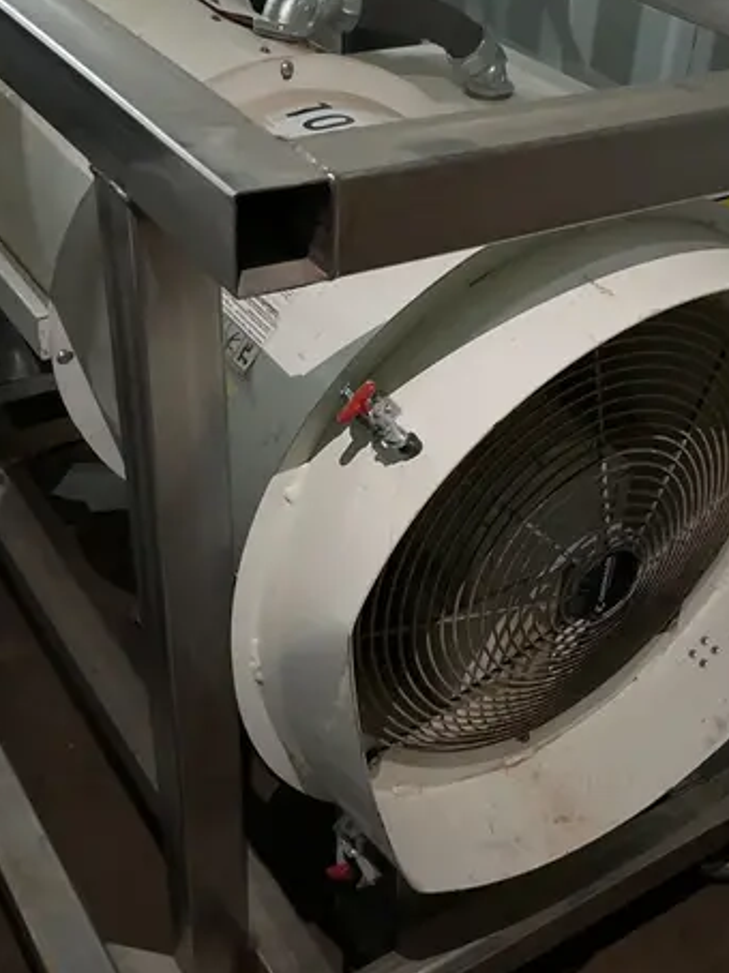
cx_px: 450
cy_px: 524
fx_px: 1180
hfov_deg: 34.2
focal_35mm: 42
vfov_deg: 44.8
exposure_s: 1/30
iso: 800
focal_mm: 5.1
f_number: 1.6
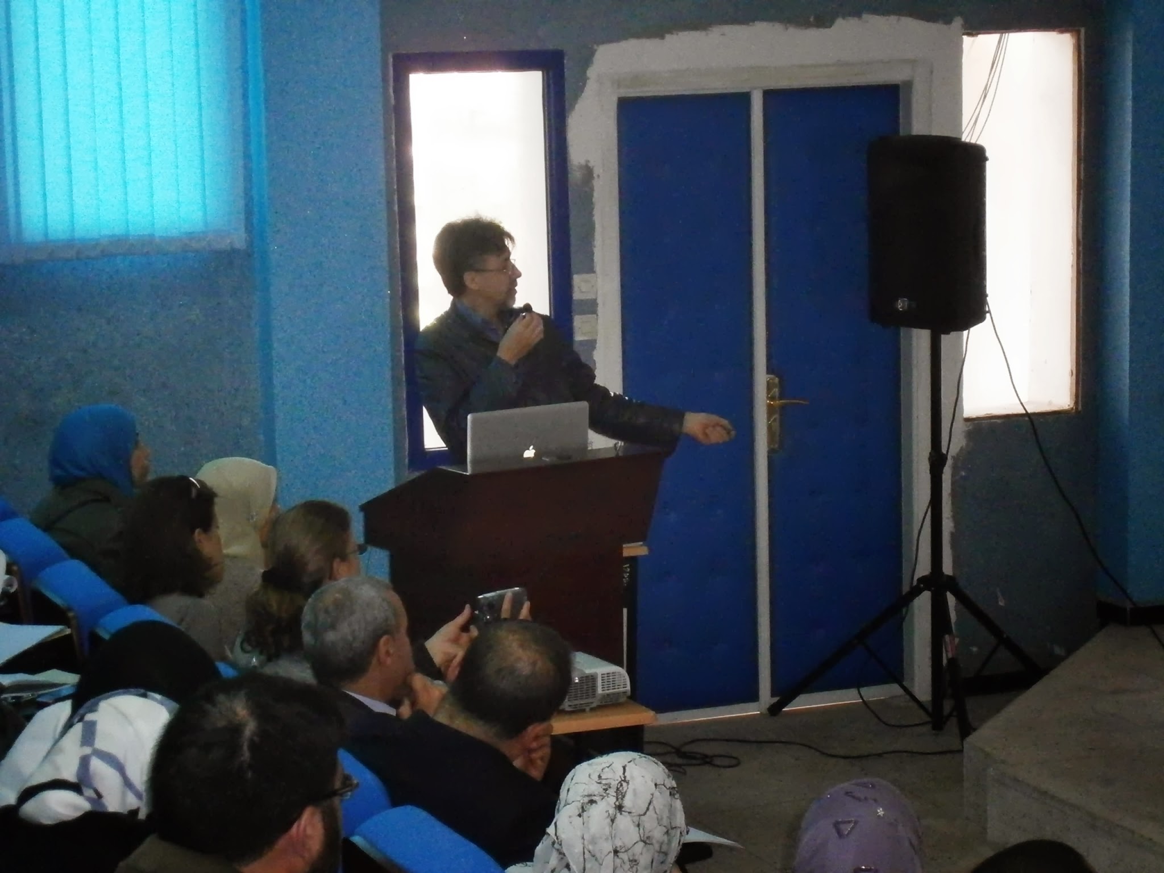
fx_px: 2925
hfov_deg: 22.5
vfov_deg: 17.0
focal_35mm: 87
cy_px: 436
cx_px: 582
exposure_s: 1/60
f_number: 4.9
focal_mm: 15.4
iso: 800
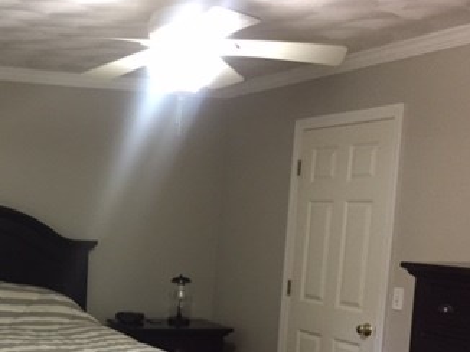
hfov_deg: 31.9
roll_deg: -2.1
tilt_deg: -7.4
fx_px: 773
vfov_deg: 25.0
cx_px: 35
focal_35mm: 57
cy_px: 306
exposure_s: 1/30
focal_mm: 4.15
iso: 200
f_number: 2.2
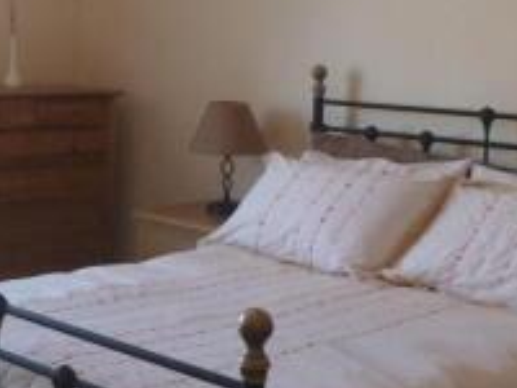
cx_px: 123
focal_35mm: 70
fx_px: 1045
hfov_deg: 27.4
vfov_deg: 20.9
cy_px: 107
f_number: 3.3
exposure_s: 1/60
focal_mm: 4.3
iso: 320
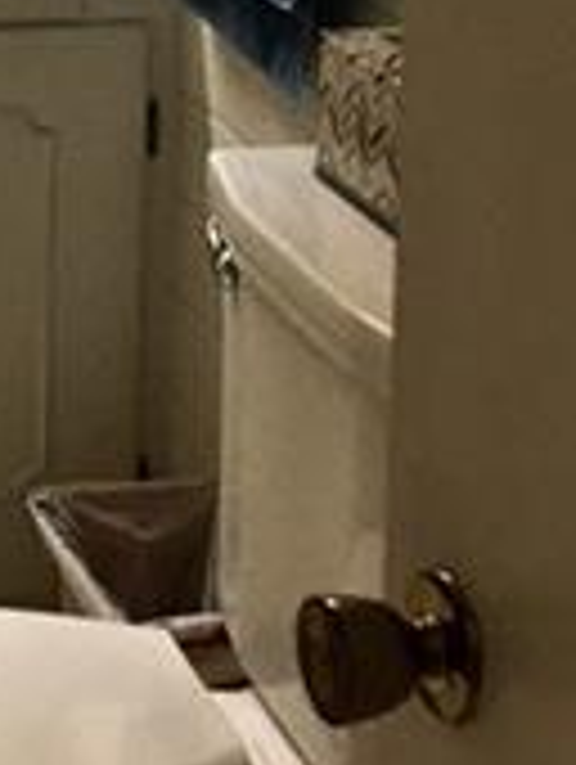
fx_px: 2899
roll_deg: -0.7
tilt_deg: -5.1
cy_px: -414
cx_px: -243
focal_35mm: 131
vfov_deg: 14.0
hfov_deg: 11.0
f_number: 2.2
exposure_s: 1/30
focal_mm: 4.15
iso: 80
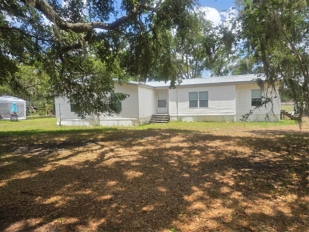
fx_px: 205
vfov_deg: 58.9
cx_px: 154
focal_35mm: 23
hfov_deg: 73.9
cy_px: 116
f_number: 1.7
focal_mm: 6.3
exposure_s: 1/375
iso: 12
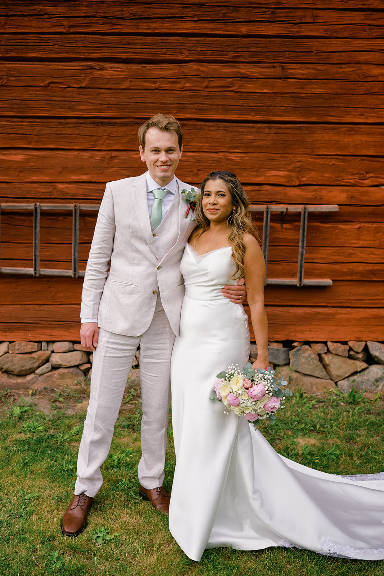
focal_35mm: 35
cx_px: 192
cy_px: 288
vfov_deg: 54.4
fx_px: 560
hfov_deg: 37.9
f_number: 2
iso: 320
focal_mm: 23
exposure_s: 1/4000
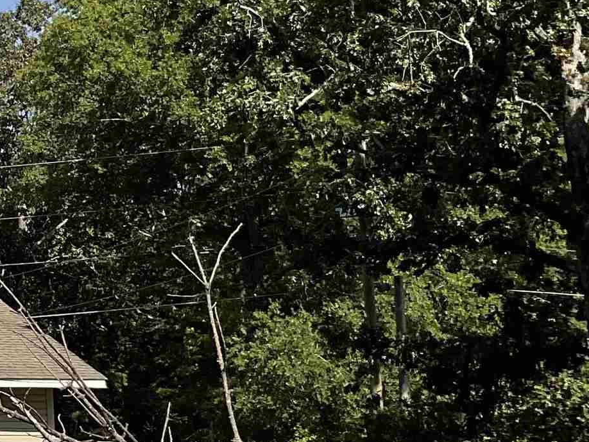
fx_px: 1651
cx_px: -394
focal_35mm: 97
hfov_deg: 17.3
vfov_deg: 15.2
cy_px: 153
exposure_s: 1/1626
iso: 16
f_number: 1.8
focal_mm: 3
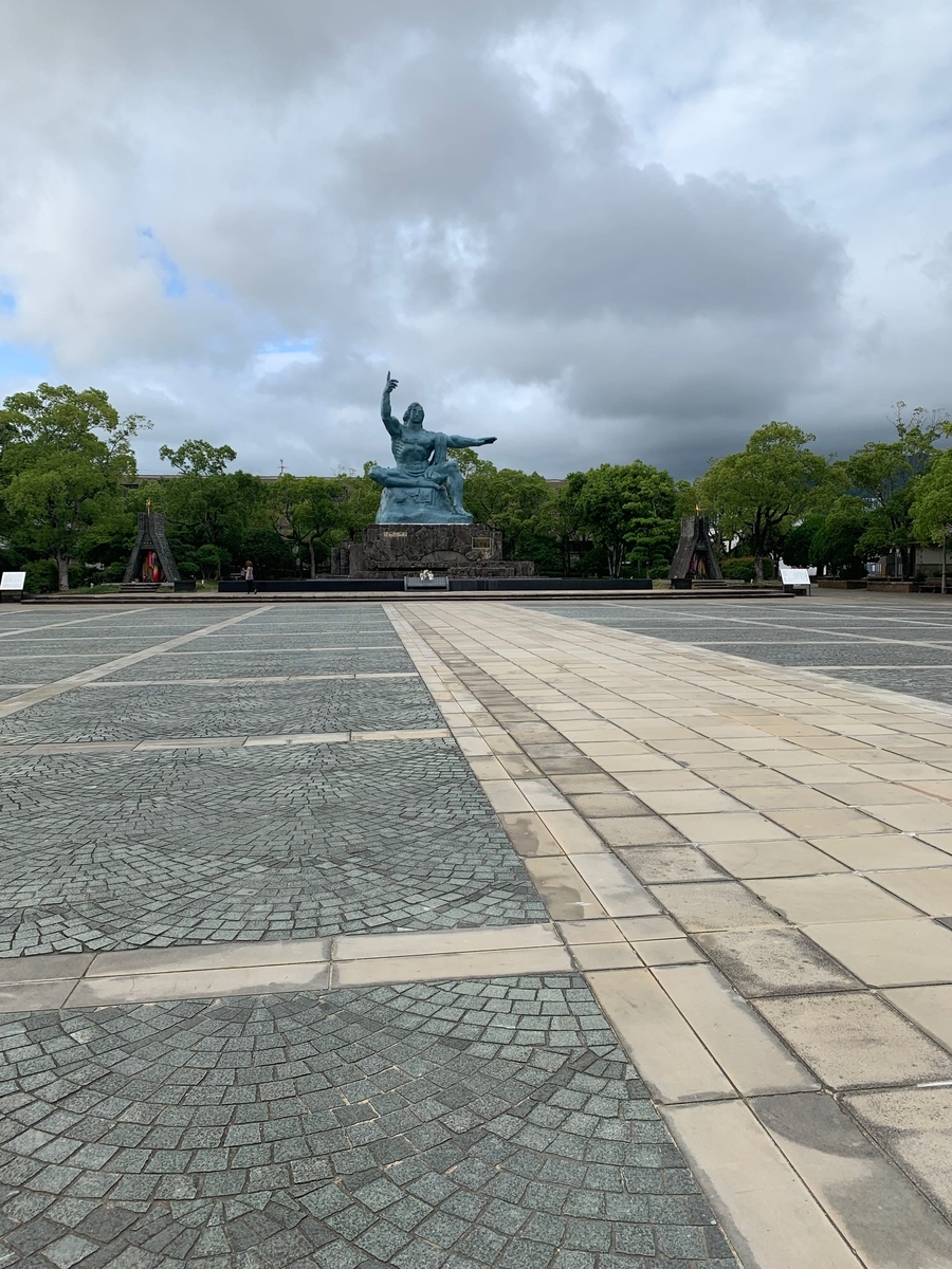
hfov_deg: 53.1
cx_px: 476
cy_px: 634
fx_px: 953
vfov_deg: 67.3
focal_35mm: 26
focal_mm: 4.25
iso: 25
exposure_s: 1/1689
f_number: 1.8
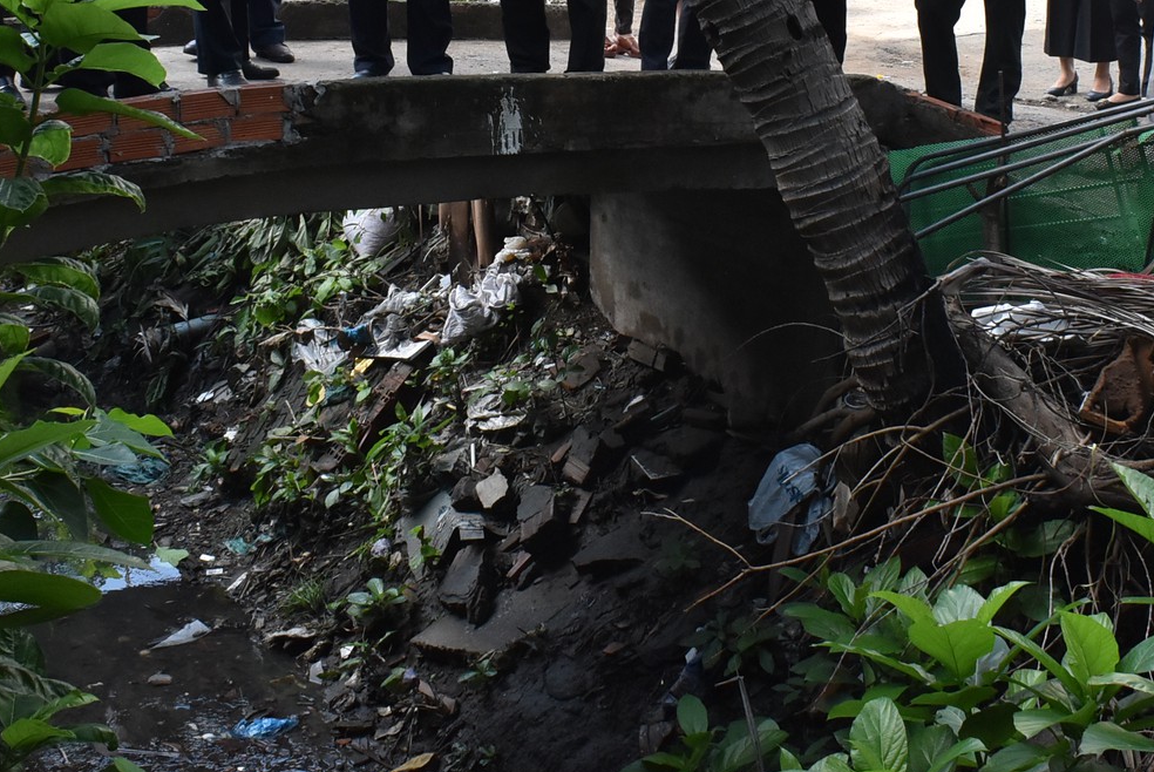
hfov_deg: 32.8
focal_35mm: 61
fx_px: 1957
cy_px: 70
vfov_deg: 21.8
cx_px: 658
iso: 800
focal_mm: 20
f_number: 9
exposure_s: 1/320
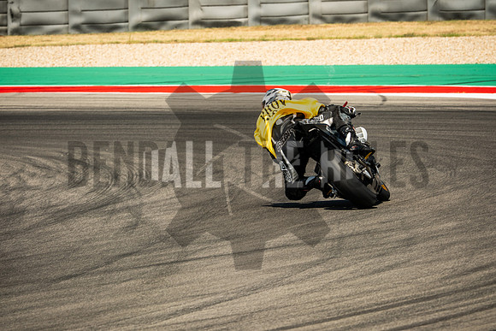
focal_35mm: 420
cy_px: 166
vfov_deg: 3.3
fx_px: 5788
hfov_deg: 4.9
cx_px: 248
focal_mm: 280
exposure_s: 1/160
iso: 160
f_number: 9
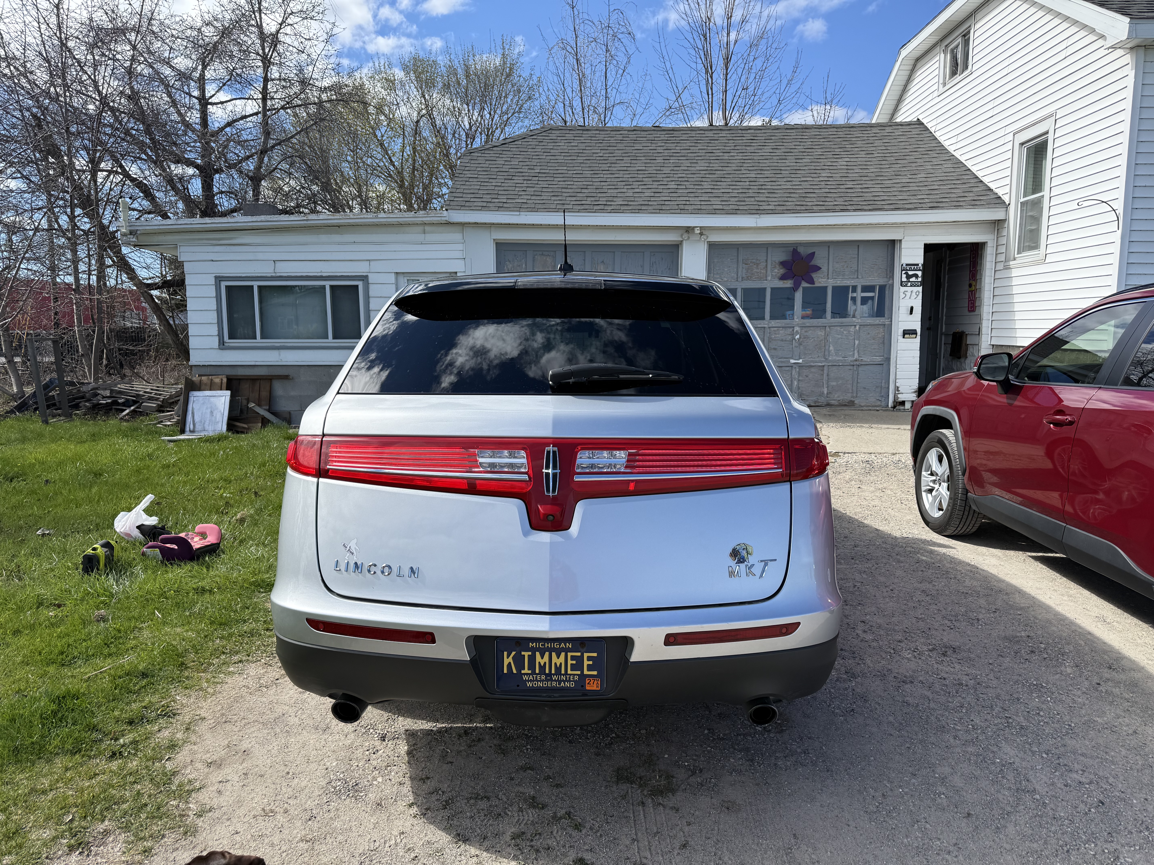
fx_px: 800
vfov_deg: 56.8
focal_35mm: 24
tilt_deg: -5.8
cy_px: 432
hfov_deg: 71.6
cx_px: 577
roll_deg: +0.0
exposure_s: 1/3021
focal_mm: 6.76
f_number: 1.78
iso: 80
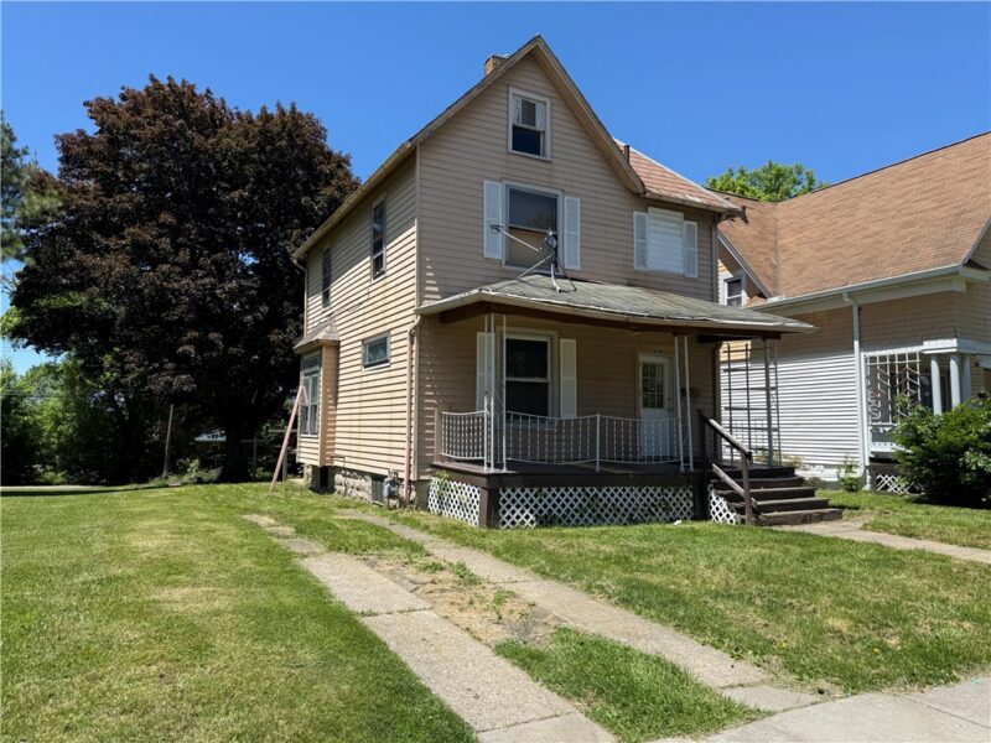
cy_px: 372
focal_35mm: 24
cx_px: 496
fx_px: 687
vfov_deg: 56.8
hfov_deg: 71.6
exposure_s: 1/3584
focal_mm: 6.76
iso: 80
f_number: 1.78
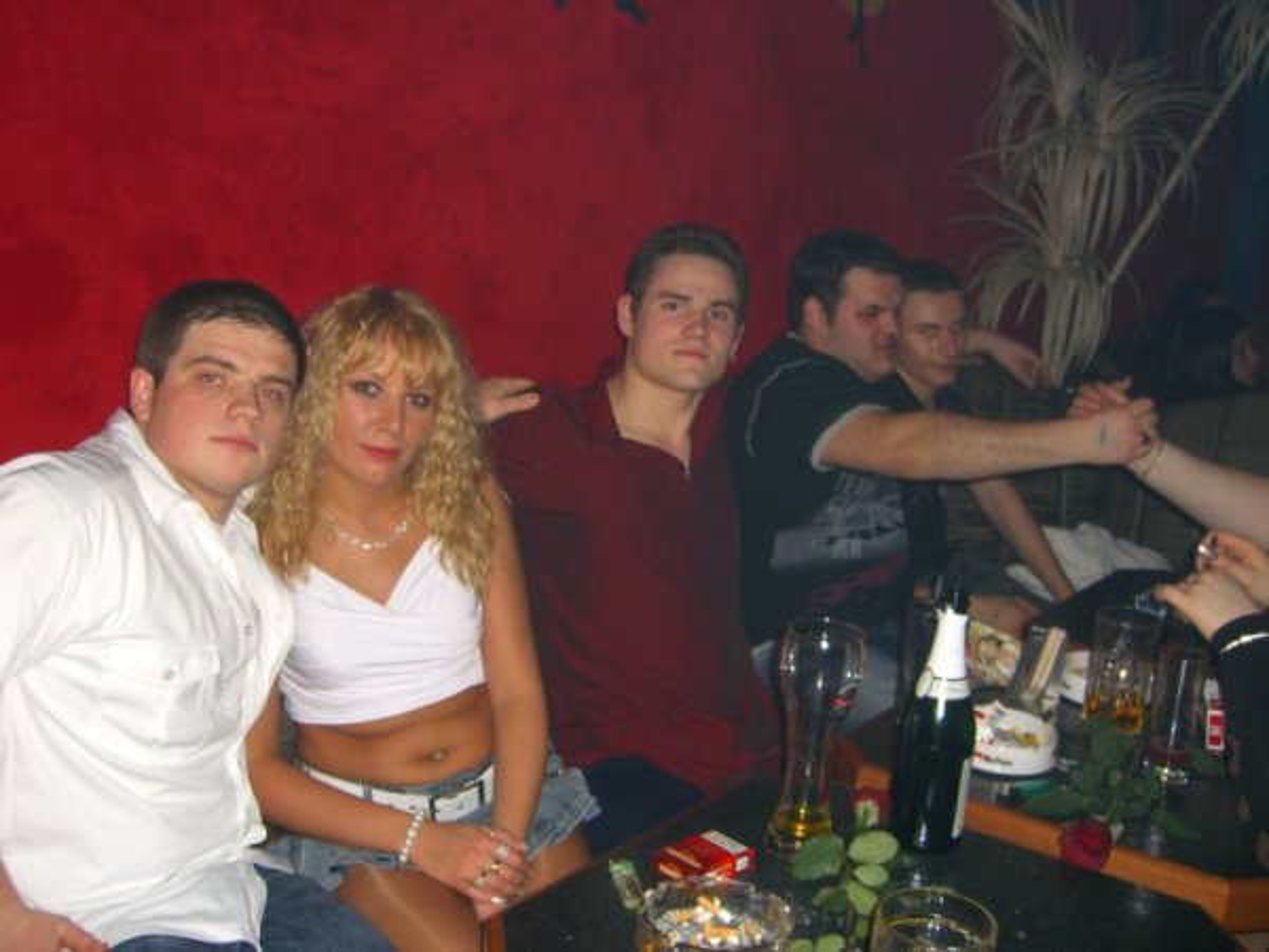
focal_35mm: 38
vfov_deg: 37.7
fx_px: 1393
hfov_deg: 49.0
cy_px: 476
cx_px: 634
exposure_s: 1/60
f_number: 2.8
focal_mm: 7.9
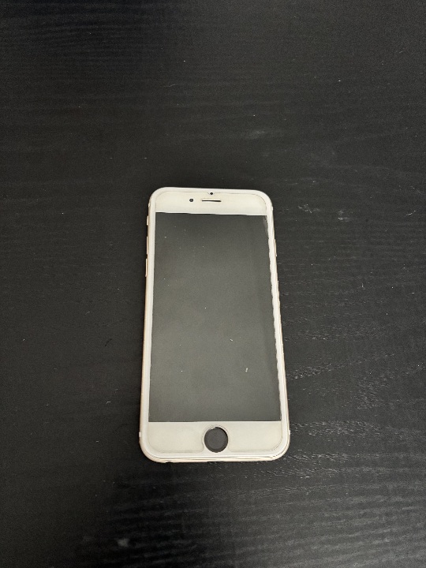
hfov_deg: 53.1
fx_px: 427
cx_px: 213
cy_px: 284
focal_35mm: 26
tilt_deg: -69.0
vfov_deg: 67.3
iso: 640
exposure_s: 1/30
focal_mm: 5.96
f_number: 1.6
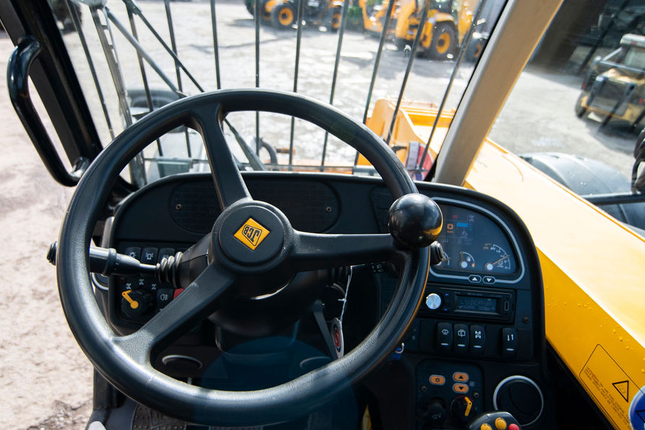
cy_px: 213
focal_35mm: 22
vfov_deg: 57.2
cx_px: 324
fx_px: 394
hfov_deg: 78.6
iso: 250
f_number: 5
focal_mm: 18
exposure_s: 1/640
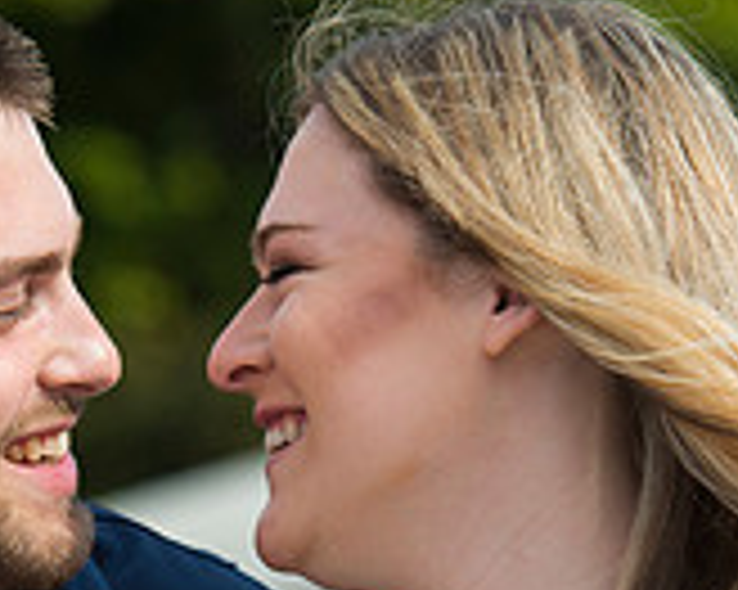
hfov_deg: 3.4
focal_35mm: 576
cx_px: 335
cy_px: 697
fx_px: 12573
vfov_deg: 2.7
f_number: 5.6
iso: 160
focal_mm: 140
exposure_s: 1/500
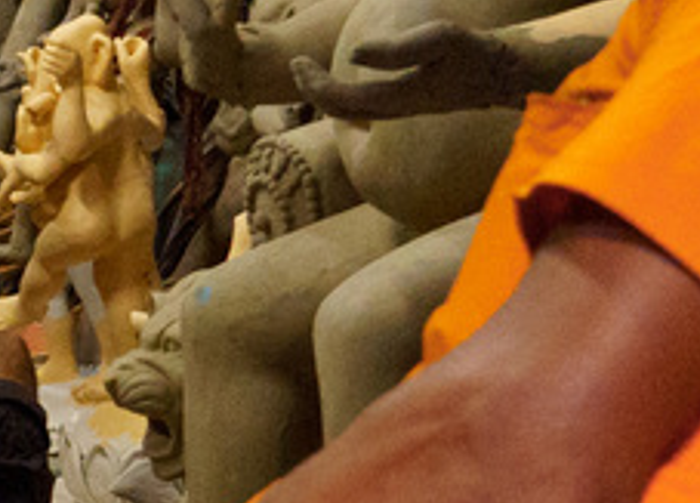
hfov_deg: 11.7
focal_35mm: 155
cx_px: -674
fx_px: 3087
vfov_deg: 9.3
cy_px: 78
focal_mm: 18
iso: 2000
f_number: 3.5
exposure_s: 1/100
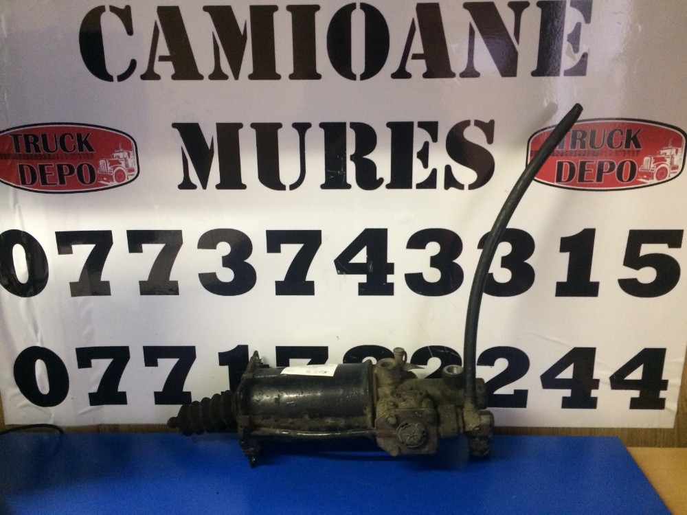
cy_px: 258
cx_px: 344
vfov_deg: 48.2
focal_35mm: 29
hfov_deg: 61.7
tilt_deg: -16.6
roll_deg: -0.4
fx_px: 576
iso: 320
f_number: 2.2
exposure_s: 1/20
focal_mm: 4.15
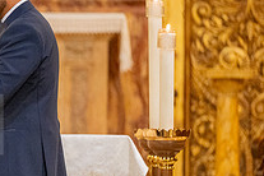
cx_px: -105
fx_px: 4106
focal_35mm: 560
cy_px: 124
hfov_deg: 3.7
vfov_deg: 2.5
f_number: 2.8
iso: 2000
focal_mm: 200
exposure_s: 1/200
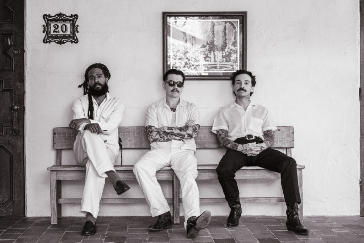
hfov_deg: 30.6
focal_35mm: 66
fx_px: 665
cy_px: 122
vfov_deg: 20.7
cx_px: 182
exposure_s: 1/125
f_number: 5
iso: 400
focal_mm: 65.8
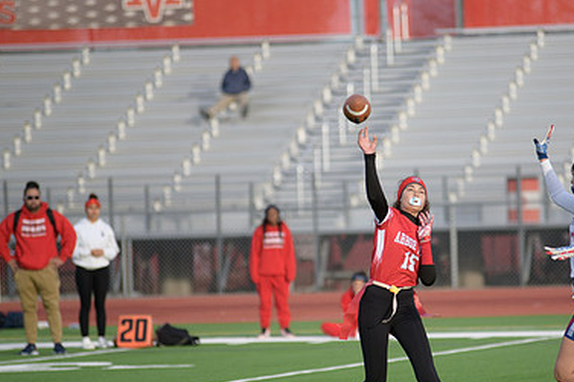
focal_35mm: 308
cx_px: 388
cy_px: 243
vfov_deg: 4.5
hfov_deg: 6.7
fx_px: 4909
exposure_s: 1/4000
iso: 640
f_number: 2.8
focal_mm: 200
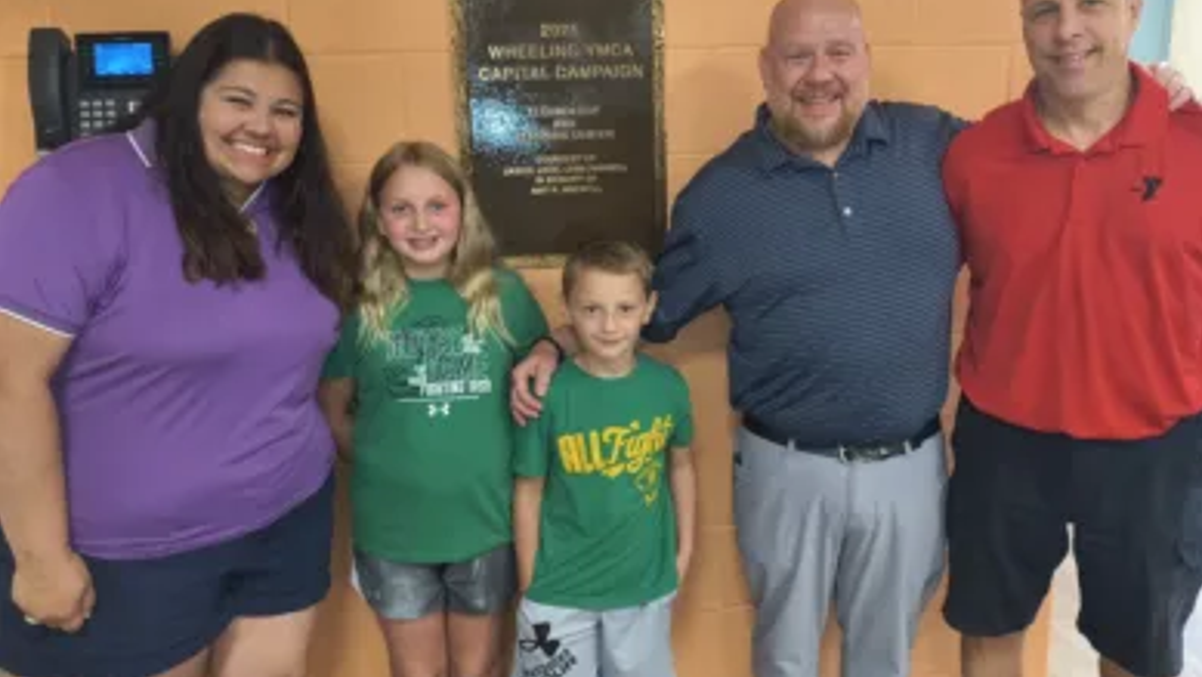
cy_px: 297
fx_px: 893
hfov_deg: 67.9
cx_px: 615
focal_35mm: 28
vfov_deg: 41.4
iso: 1094
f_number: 1.7
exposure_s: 1/100
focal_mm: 4.68
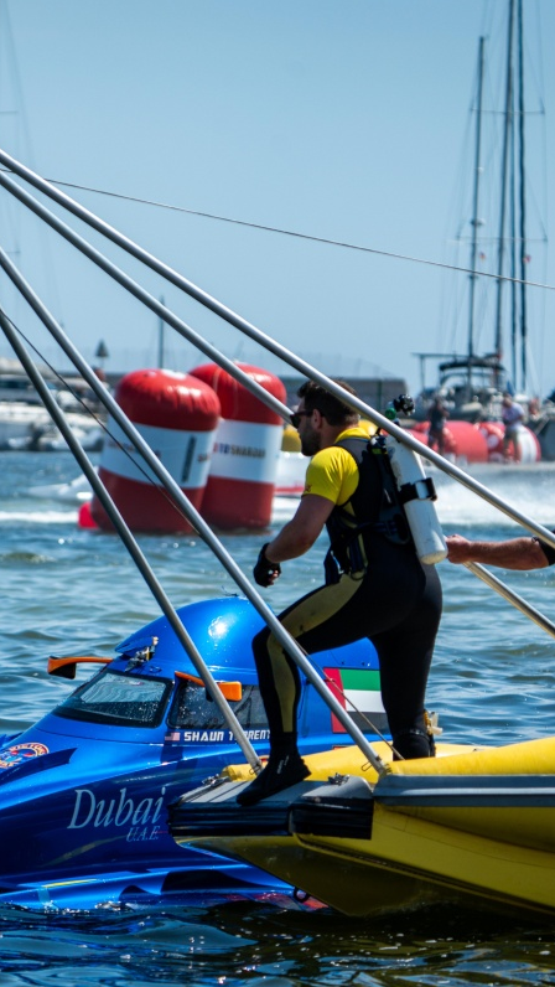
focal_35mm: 316
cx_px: 105
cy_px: 494
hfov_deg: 3.8
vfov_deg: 6.8
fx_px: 8264
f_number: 5.6
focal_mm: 200
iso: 250
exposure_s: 1/1600
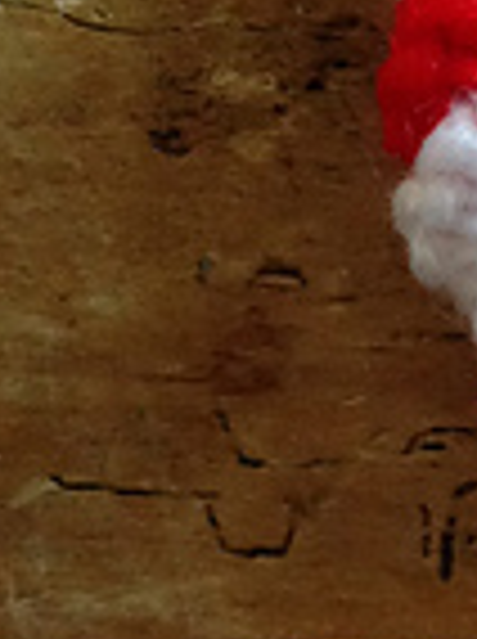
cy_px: 666
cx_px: 900
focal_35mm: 149
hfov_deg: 9.4
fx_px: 2746
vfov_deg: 13.1
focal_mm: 4.12
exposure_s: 1/20
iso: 200
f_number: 2.4
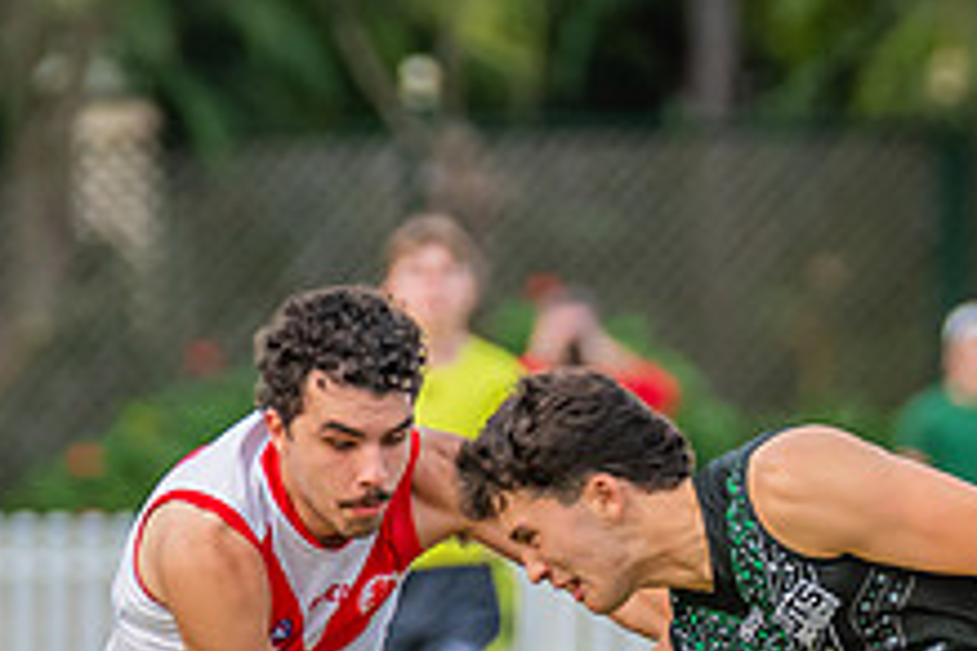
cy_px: 801
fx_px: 34464
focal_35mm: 1270
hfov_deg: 1.6
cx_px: 688
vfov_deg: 1.1
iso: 800
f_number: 5
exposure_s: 1/1600
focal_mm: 310
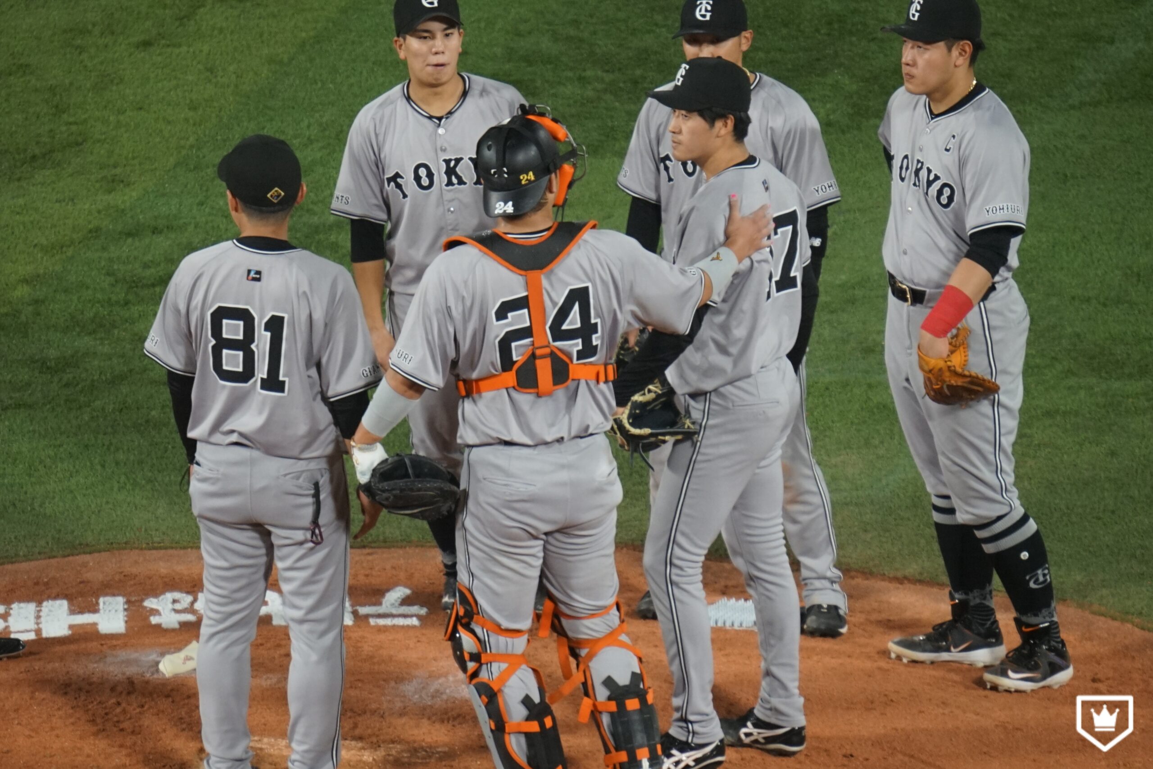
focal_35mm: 900
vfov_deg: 1.5
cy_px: 384
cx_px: 576
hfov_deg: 2.3
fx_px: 28824
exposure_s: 1/320
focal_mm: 600
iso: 1250
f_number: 6.3
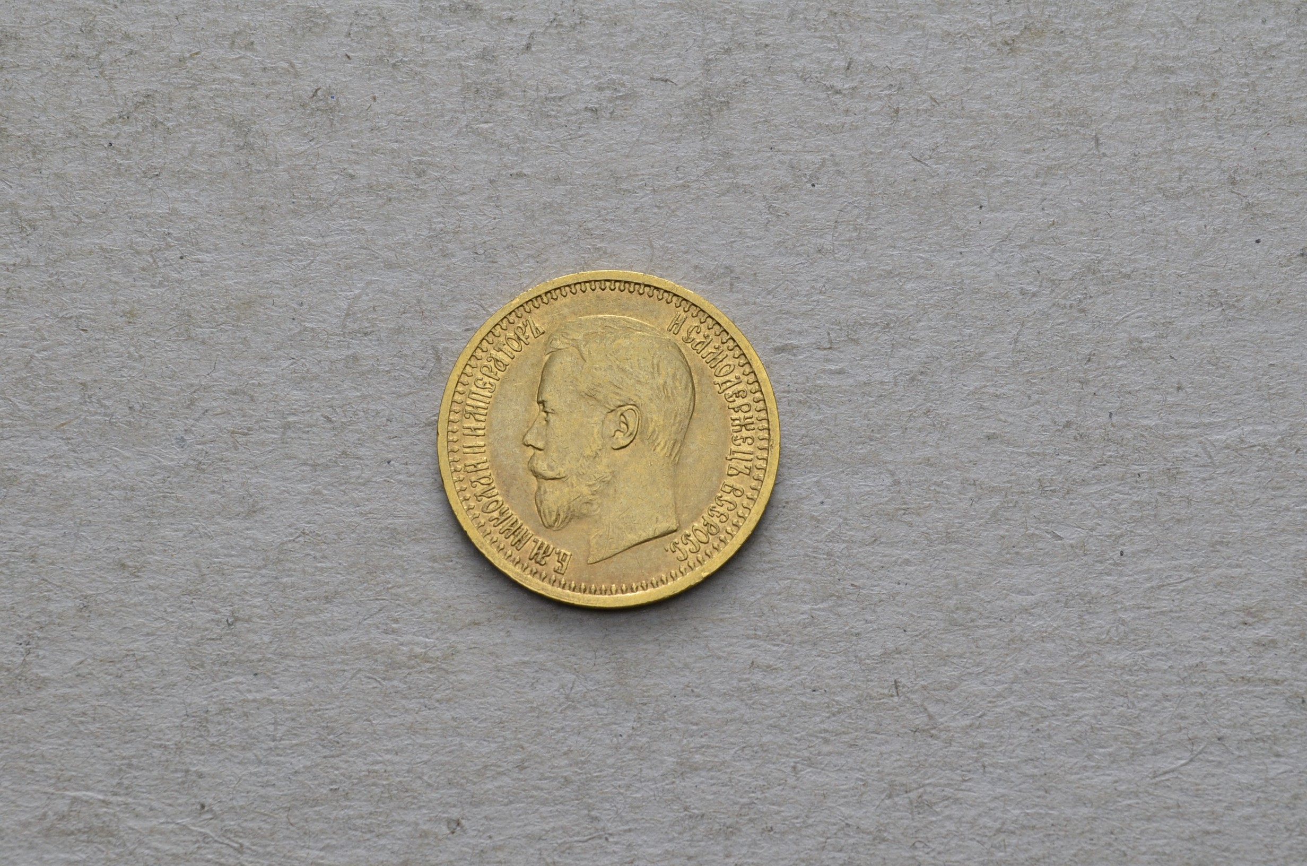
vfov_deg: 16.5
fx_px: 2989
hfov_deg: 24.7
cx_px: 654
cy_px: 433
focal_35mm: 82
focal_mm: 55
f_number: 14
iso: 400
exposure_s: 1/250
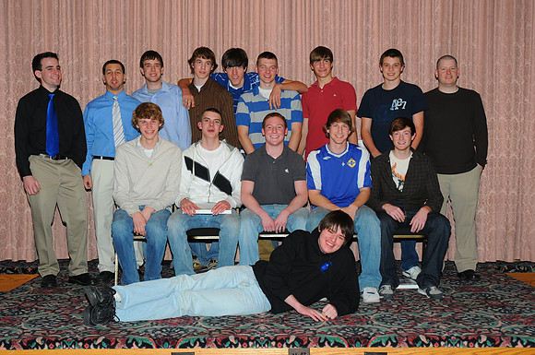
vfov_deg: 25.7
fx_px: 779
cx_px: 268
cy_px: 178
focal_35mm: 52
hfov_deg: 37.9
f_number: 6.3
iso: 200
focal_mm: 35
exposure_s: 1/60
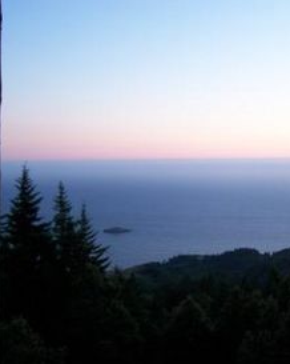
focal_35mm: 50
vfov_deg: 37.4
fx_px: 537
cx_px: 221
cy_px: 183
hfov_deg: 29.7
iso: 80
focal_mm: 6.3
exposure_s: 1/40
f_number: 2.8
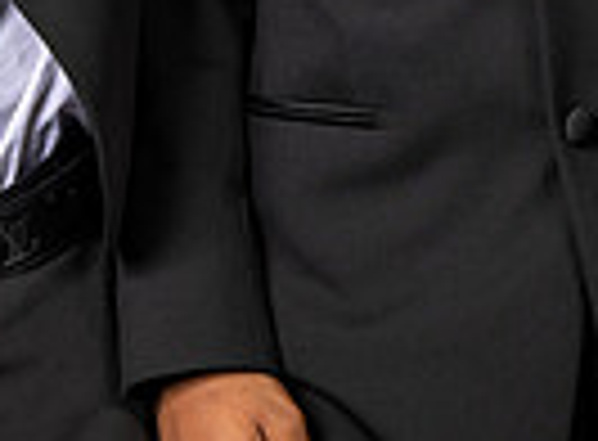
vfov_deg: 5.6
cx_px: 407
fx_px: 4412
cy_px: -387
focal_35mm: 257
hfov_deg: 7.7
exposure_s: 1/400
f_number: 4.5
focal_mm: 55
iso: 50
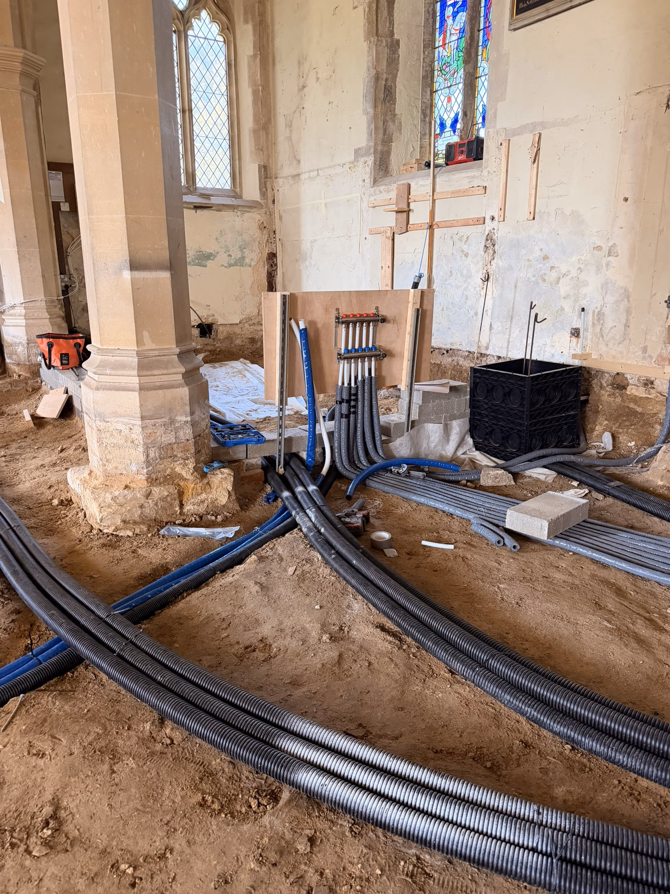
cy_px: 447
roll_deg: -0.5
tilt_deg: -15.2
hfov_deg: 56.8
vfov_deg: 71.6
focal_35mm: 24
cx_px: 335
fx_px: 619
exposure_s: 1/60
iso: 640
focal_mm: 6.76
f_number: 1.78
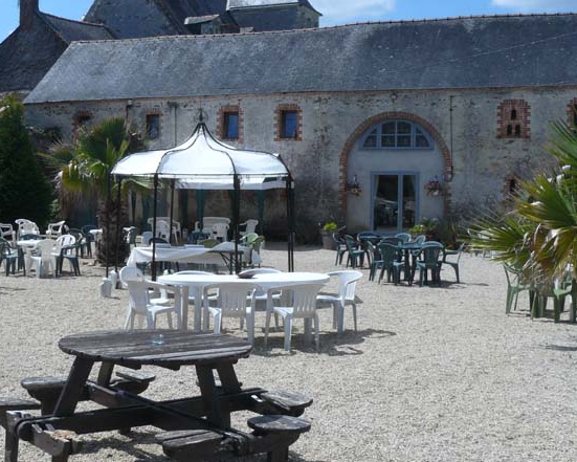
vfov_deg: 29.7
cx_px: 204
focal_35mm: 51
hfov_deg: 36.4
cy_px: 213
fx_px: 871
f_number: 6.3
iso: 100
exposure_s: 1/400
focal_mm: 6
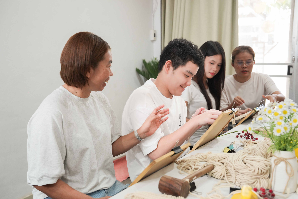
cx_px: 149
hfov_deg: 47.4
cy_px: 100
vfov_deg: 32.6
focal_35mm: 41
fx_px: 339
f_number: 4.5
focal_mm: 41
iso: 1250
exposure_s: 1/100
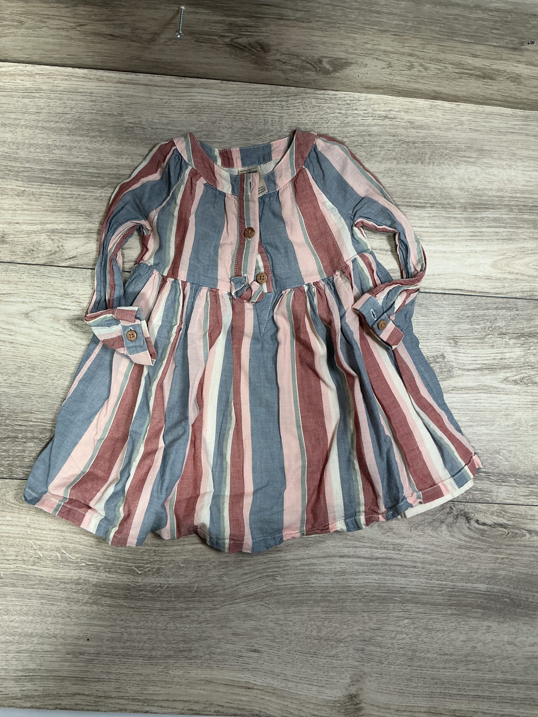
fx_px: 601
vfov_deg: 61.7
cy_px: 358
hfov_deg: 48.2
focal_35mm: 29
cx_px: 269
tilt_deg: -83.7
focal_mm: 3
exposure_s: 1/50
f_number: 1.8
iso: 50
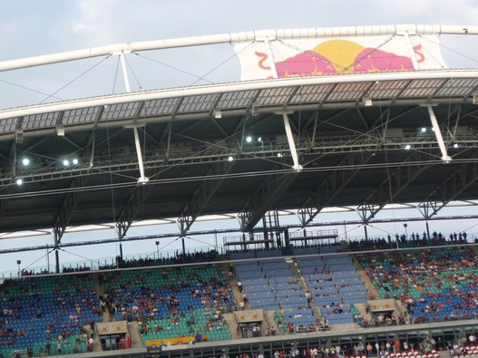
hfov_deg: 23.0
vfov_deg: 17.4
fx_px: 1173
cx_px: 239
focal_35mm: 85
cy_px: 178
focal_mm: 14.2
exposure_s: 1/160
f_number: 4.7
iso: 100
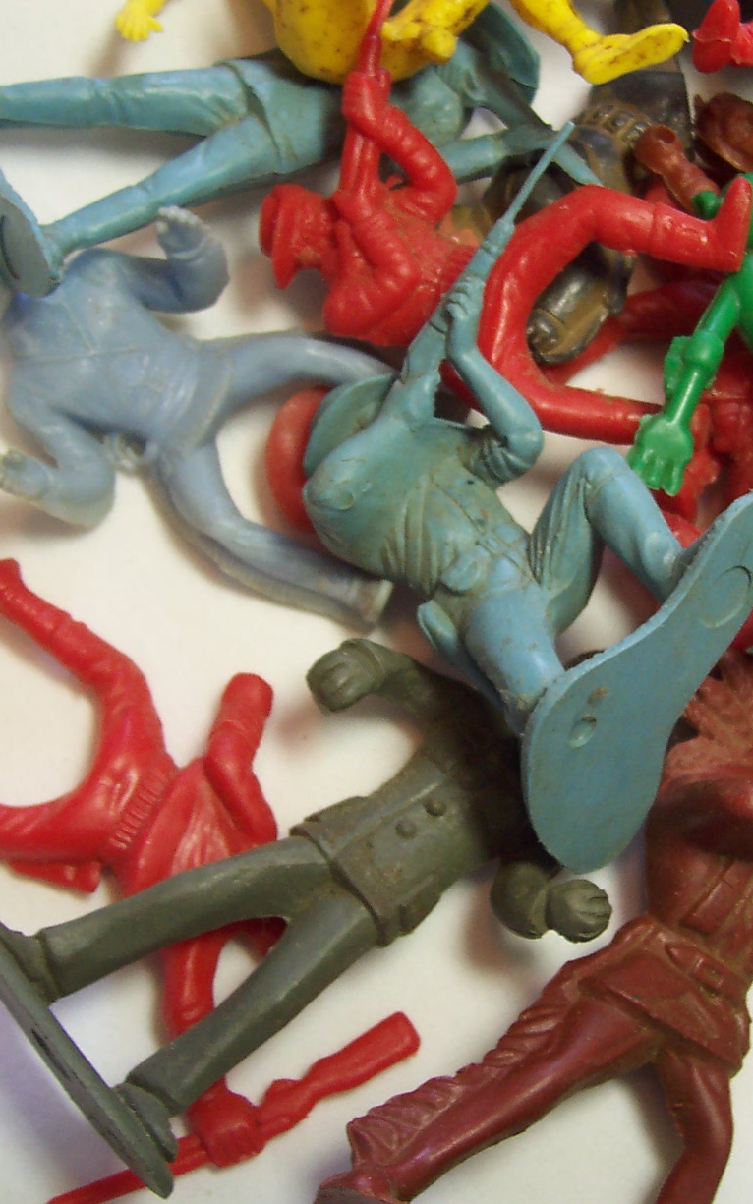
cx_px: 552
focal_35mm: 53
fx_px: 1740
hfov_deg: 24.2
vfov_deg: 38.2
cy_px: 607
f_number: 2.8
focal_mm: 5.6
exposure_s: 1/30
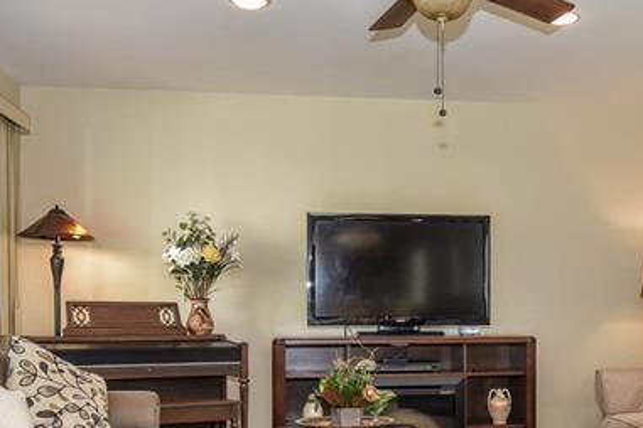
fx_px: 911
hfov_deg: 38.3
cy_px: 329
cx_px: 446
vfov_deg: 26.1
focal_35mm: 51
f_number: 4.5
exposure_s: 1/80
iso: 800
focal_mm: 19
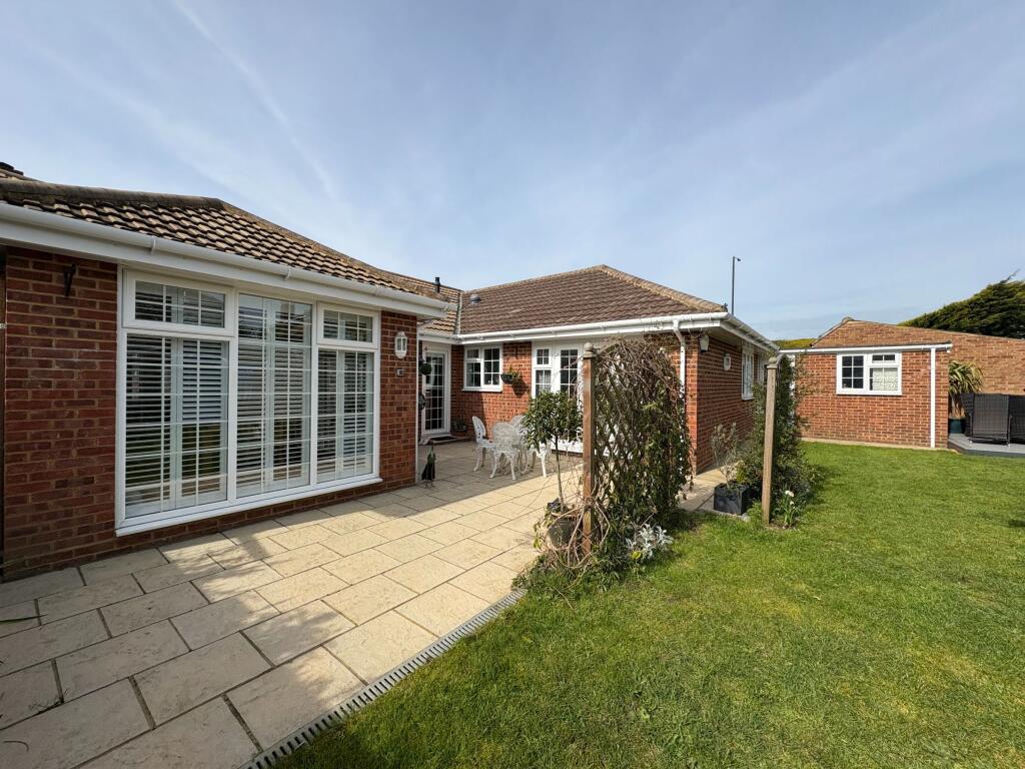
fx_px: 415
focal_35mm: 14
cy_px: 384
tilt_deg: +0.2
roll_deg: -0.1
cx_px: 512
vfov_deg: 85.7
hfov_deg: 102.1
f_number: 2.2
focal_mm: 2.22
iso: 50
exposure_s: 1/1927
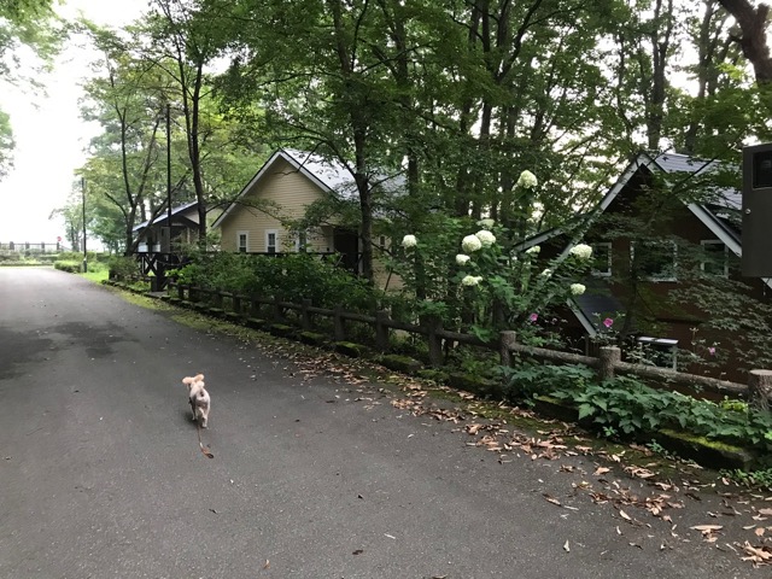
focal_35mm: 28
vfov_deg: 49.7
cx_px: 386
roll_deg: +0.7
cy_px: 290
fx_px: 624
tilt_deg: -1.4
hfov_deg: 63.4
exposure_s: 1/15
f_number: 1.8
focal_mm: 3.99
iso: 64
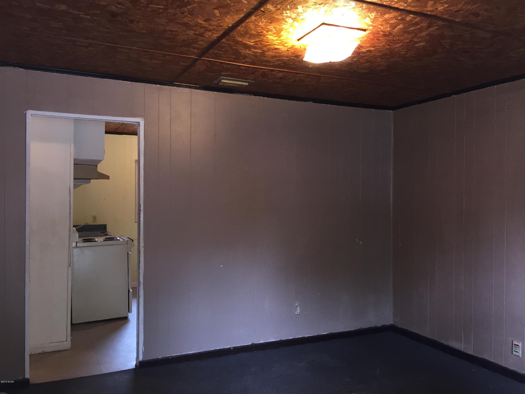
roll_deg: -0.2
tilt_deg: +0.6
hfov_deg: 61.7
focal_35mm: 29
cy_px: 197
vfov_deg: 48.2
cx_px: 262
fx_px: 440
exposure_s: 1/30
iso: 160
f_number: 2.2
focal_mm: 4.15
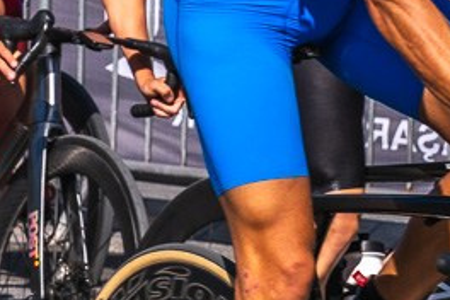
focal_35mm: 339
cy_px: 6
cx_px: -559
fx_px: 4237
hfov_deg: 5.9
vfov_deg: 4.1
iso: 250
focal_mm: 70
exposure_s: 1/2000
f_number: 7.1
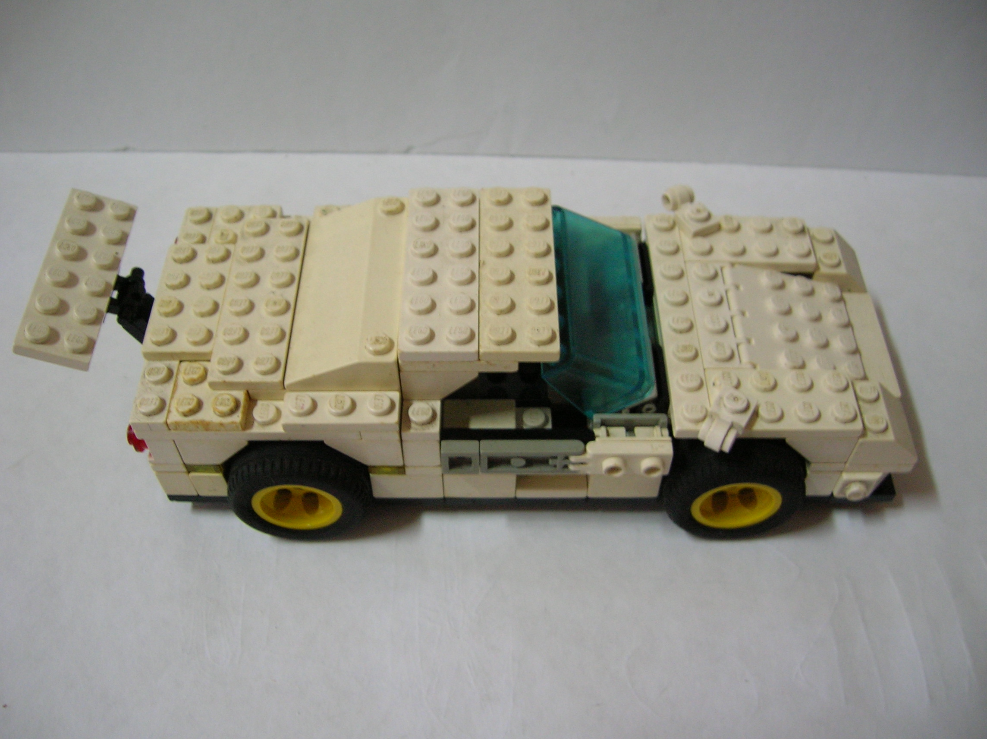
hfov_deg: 54.0
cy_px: 370
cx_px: 494
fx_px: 969
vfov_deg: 41.7
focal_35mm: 34
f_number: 2.9
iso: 100
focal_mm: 5.7
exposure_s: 1/5.5
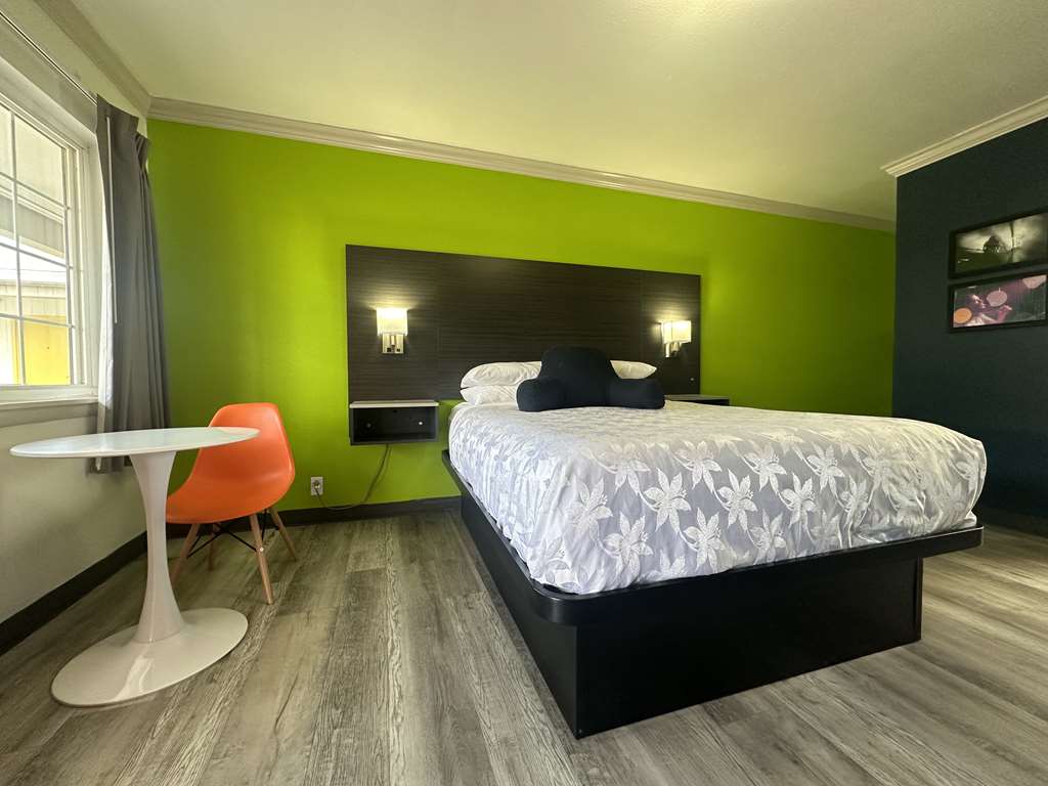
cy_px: 393
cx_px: 524
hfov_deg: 102.1
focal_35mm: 14
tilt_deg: -1.9
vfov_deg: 85.7
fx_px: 424
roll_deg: +0.2
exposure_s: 1/120
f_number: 2.2
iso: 200
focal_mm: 2.22
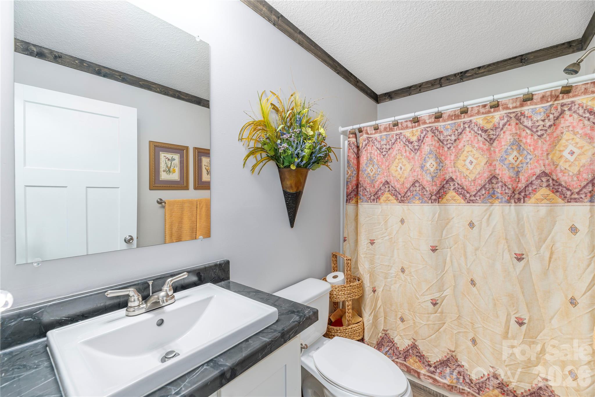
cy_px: 198
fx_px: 231
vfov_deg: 81.2
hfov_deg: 104.3
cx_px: 298
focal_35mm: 14
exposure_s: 1/8
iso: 320
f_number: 7.1
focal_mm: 14
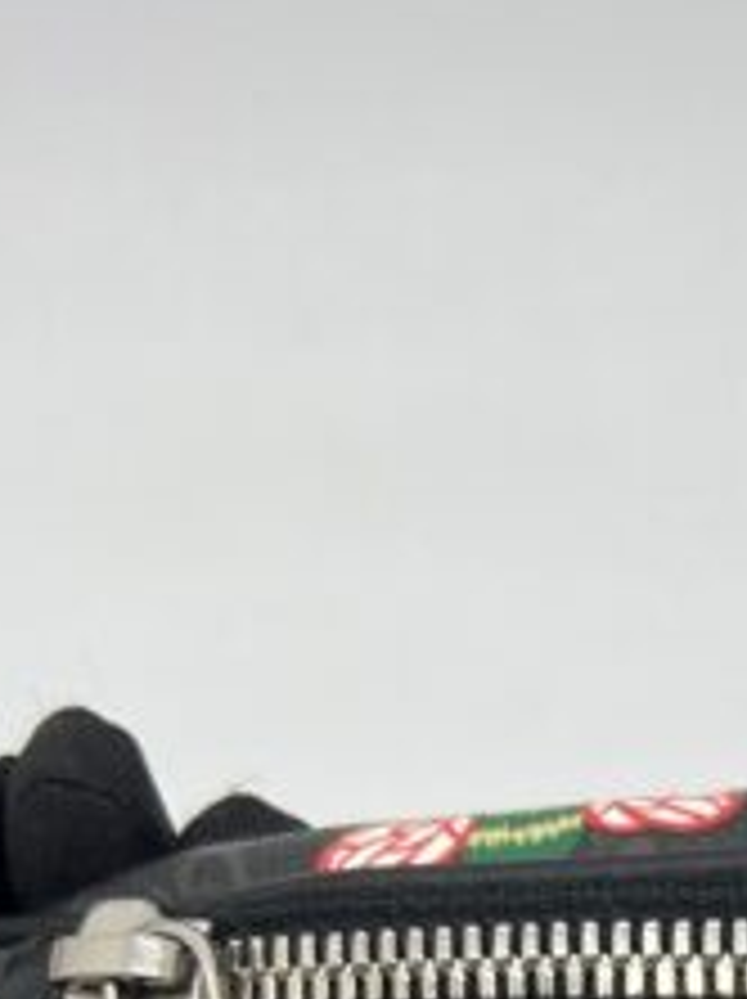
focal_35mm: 120
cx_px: 1224
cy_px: 1530
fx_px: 3459
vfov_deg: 15.1
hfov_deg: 11.6
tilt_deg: -53.6
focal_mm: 5.7
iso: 32
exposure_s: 1/145
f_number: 1.5
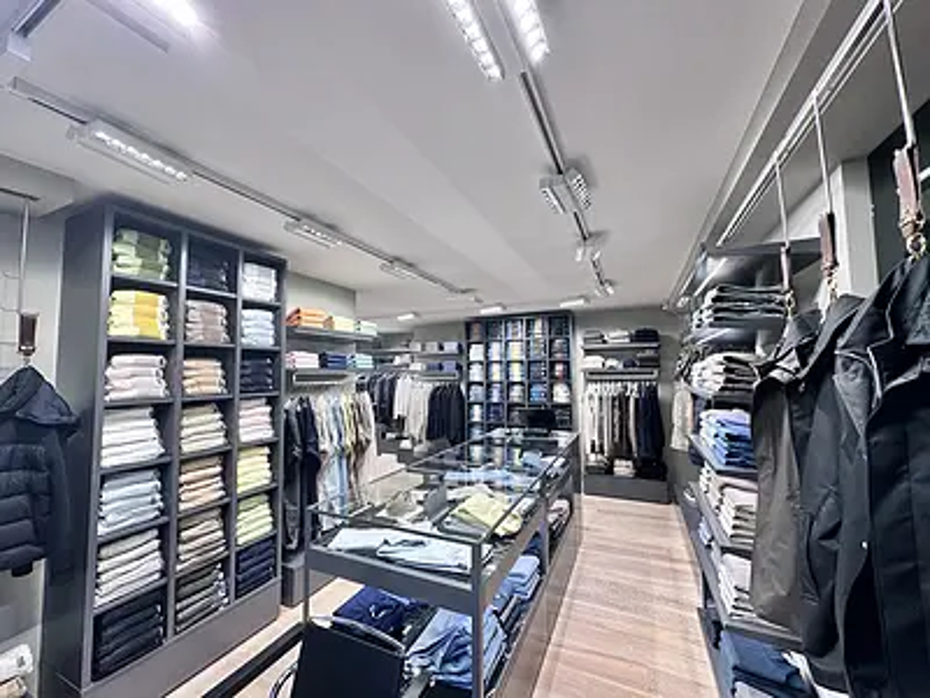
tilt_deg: +4.3
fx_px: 376
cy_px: 349
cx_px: 465
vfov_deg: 85.7
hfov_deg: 102.1
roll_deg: +1.0
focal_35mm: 14
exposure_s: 1/99
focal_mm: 2.22
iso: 100
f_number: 2.2
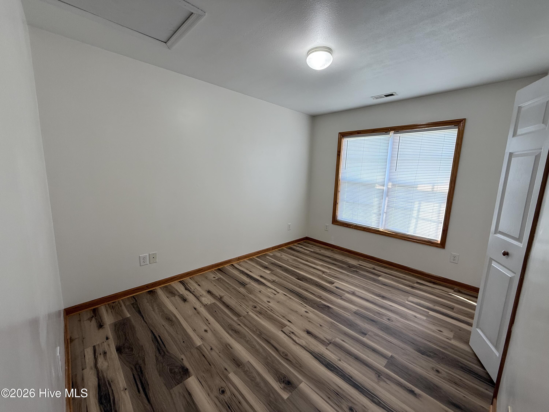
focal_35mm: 14
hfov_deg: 102.1
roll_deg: -2.4
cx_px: 274
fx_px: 222
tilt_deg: -8.8
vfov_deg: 85.7
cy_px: 206
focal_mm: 2.22
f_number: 2.2
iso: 100
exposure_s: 1/120
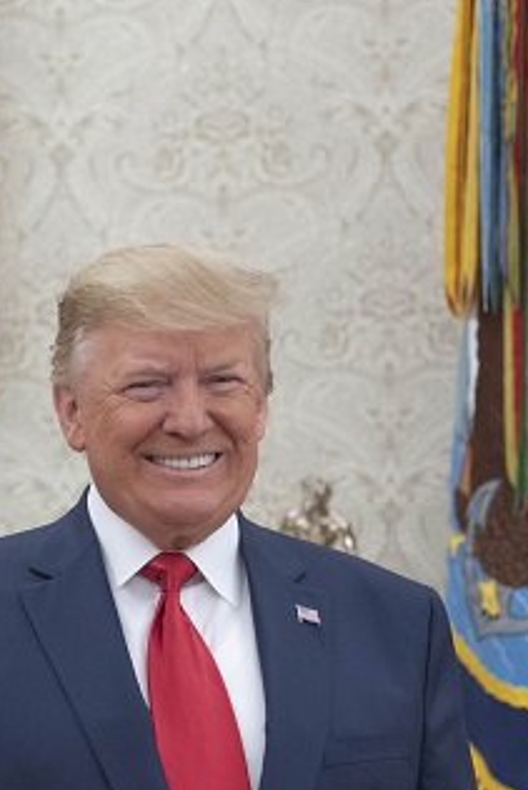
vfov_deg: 14.7
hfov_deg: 9.6
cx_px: -235
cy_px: 569
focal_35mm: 139
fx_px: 3054
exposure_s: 1/160
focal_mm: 55
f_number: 3.7
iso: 1250
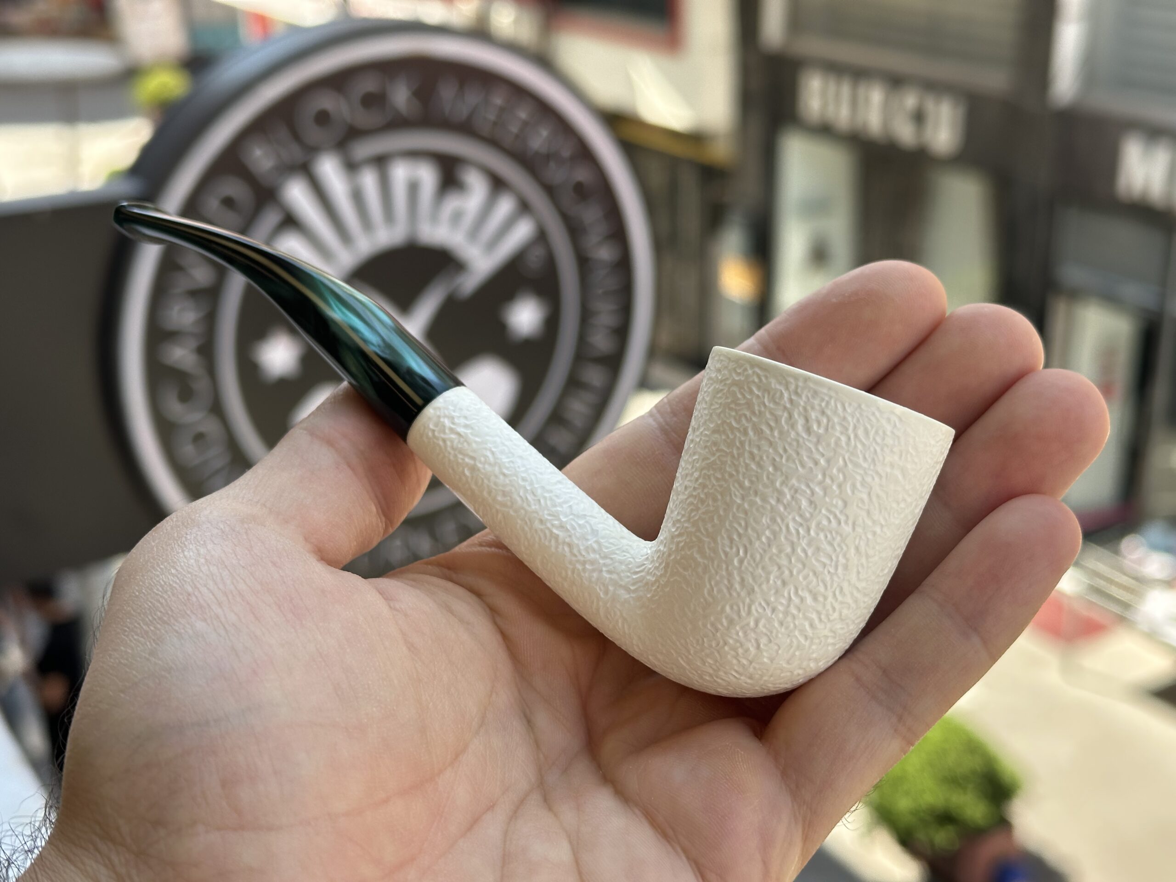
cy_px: 441
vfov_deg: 30.3
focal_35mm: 48
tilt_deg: -21.3
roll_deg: -0.3
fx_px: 1631
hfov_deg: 39.7
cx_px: 588
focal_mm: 6.86
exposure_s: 1/646
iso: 64
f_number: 1.78
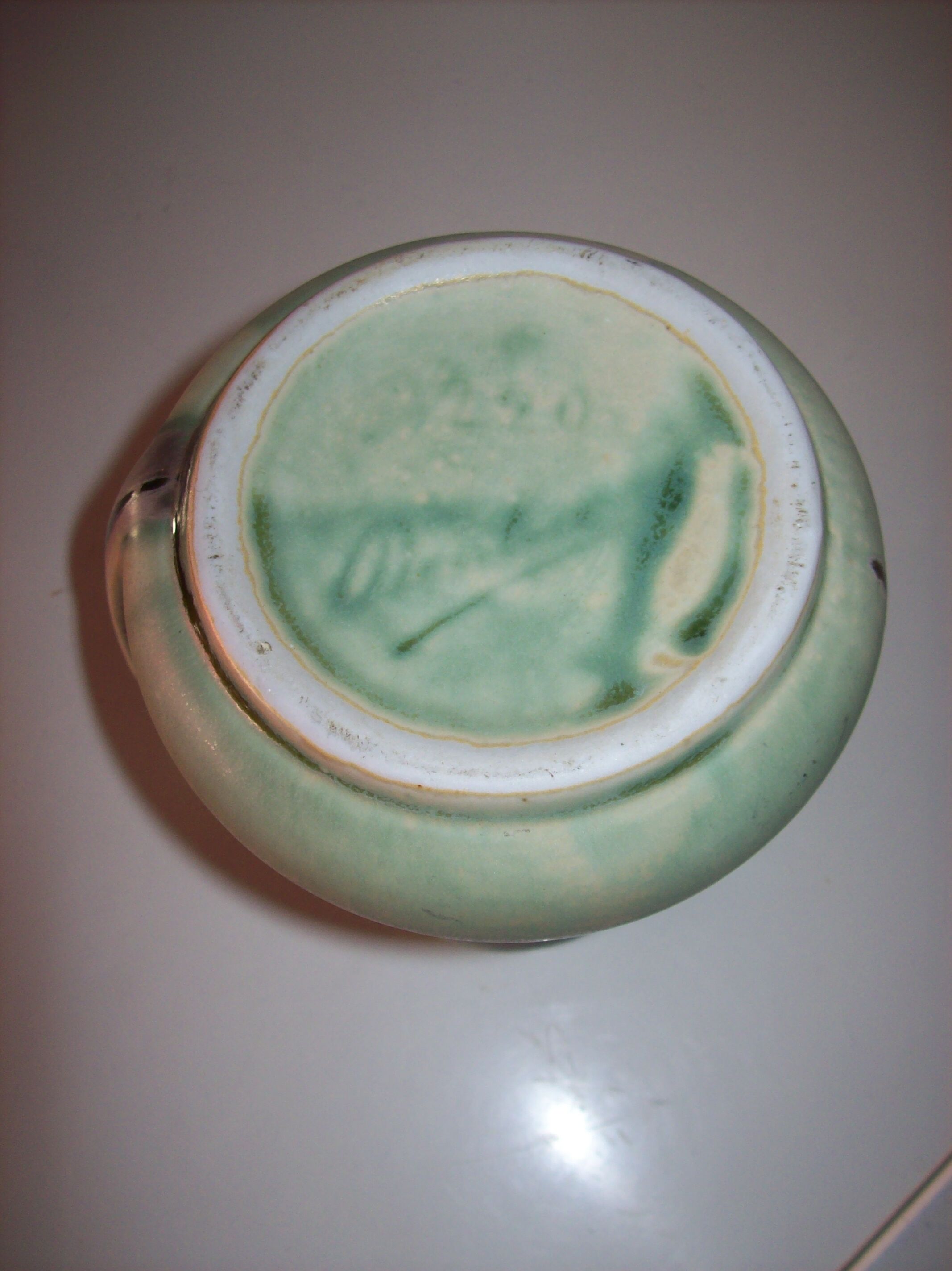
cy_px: 636
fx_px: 1321
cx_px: 476
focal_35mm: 36
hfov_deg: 39.6
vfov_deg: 51.4
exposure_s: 1/64
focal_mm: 6
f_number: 2.7
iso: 80
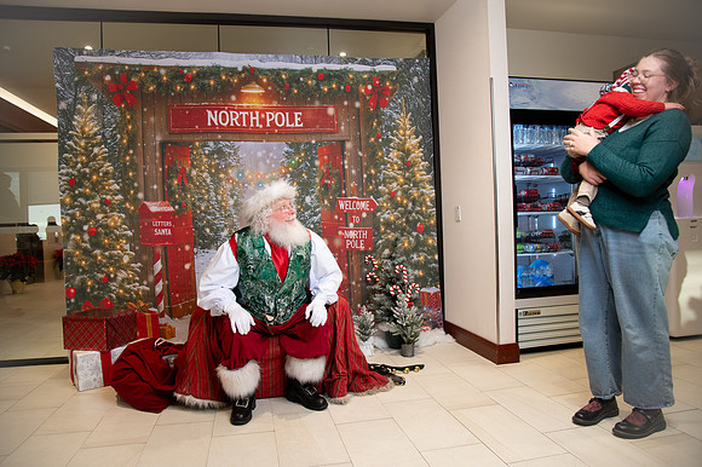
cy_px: 233
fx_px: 469
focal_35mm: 24
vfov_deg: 52.9
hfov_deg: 73.6
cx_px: 350
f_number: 4.5
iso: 1250
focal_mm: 24
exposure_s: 1/200
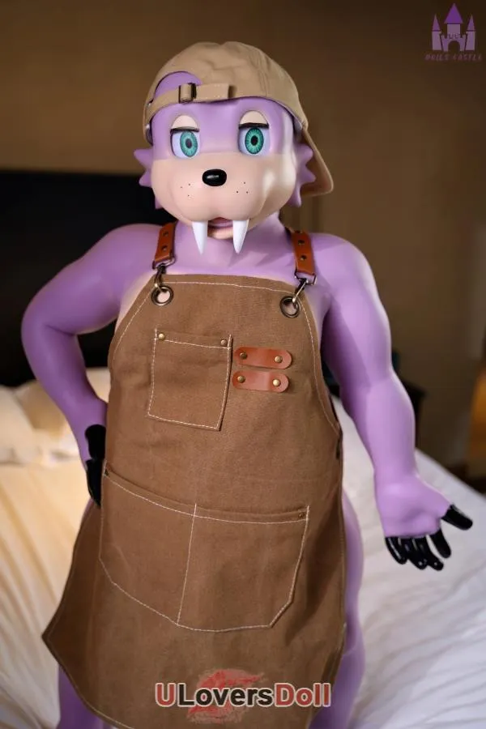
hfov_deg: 35.1
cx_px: 243
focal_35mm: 38
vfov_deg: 50.7
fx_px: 769
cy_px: 364
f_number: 2.8
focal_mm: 38
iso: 50
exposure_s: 1/50
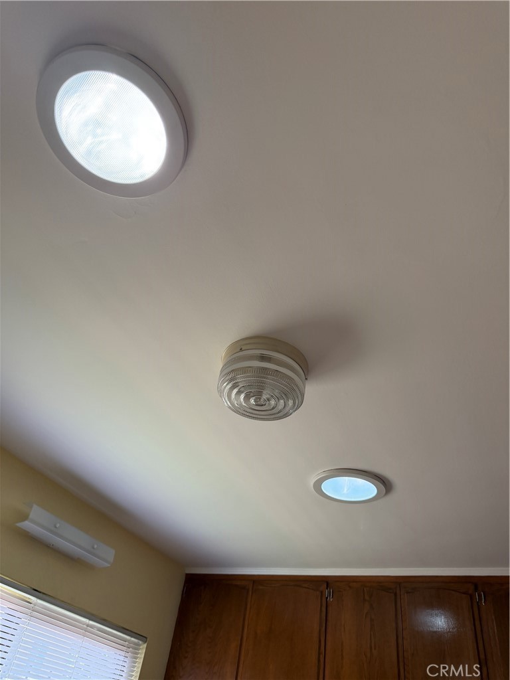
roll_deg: -10.6
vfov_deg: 71.6
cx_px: 255
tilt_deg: +41.6
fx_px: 471
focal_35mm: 24
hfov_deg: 56.8
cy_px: 340
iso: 160
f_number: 1.78
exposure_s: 1/217
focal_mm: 6.76
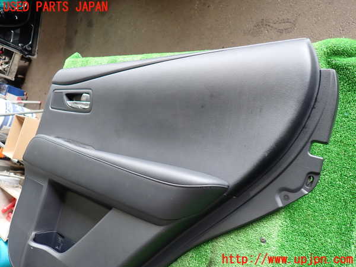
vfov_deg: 54.9
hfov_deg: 69.4
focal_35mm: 25
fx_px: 257
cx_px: 178
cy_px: 134
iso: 160
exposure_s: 1/60
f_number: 2
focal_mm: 4.5
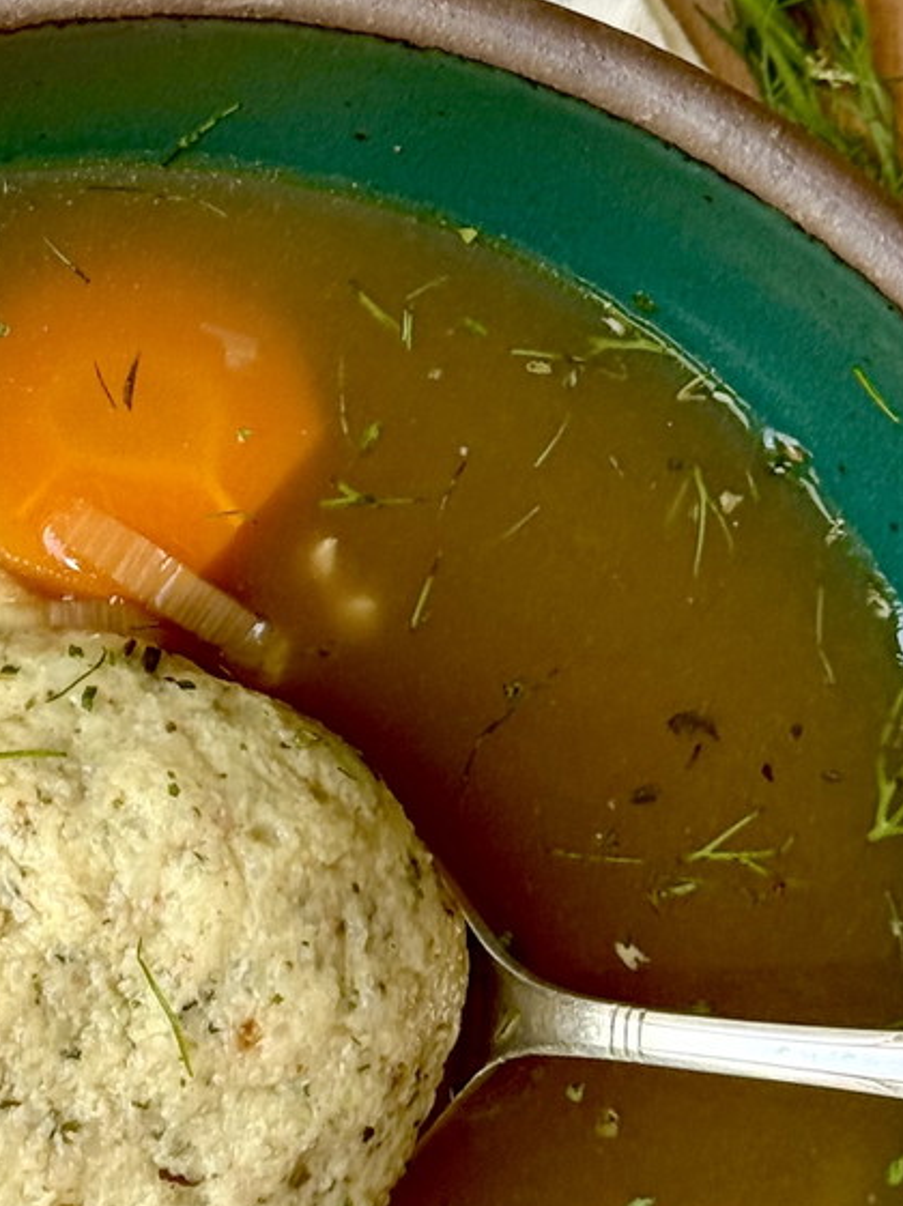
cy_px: 578
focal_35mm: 137
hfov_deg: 10.6
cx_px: -271
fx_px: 4771
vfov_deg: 14.4
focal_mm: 6.86
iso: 64
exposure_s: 1/122
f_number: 1.78
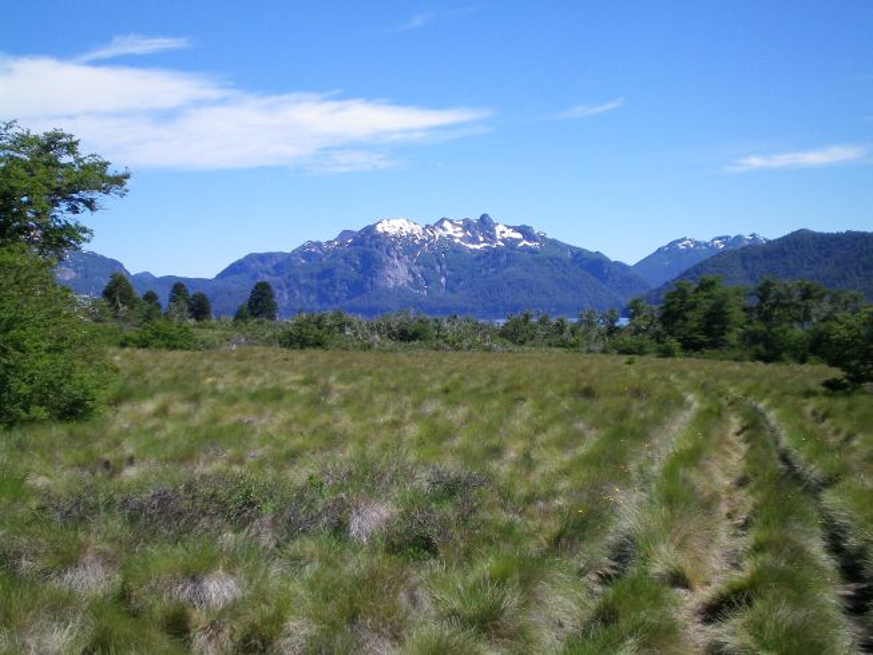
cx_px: 436
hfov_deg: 34.3
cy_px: 328
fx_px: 1413
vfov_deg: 26.1
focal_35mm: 56
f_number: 3.9
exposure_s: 1/800
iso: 64
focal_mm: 9.3
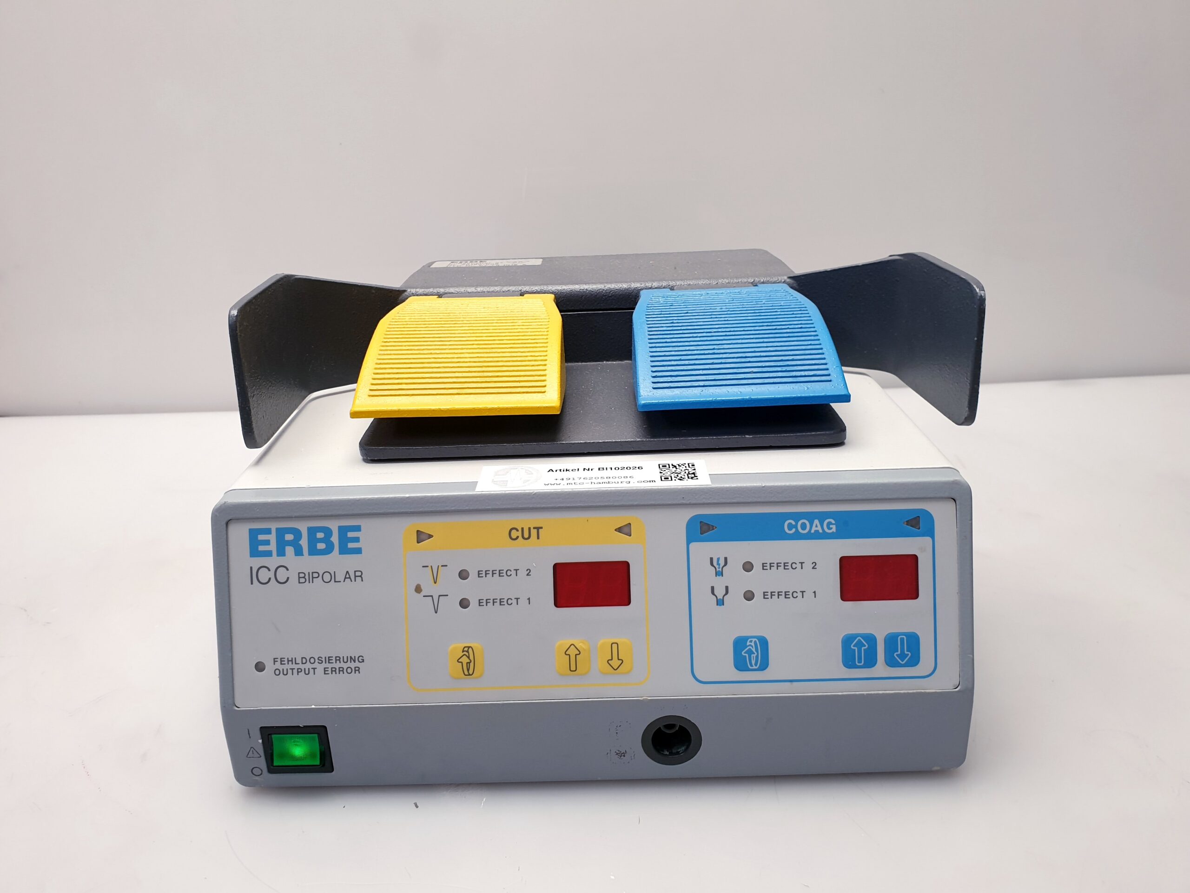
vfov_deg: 53.1
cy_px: 446
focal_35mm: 26
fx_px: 894
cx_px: 595
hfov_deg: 67.3
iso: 64
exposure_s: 1/50
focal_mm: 4.3
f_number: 2.4
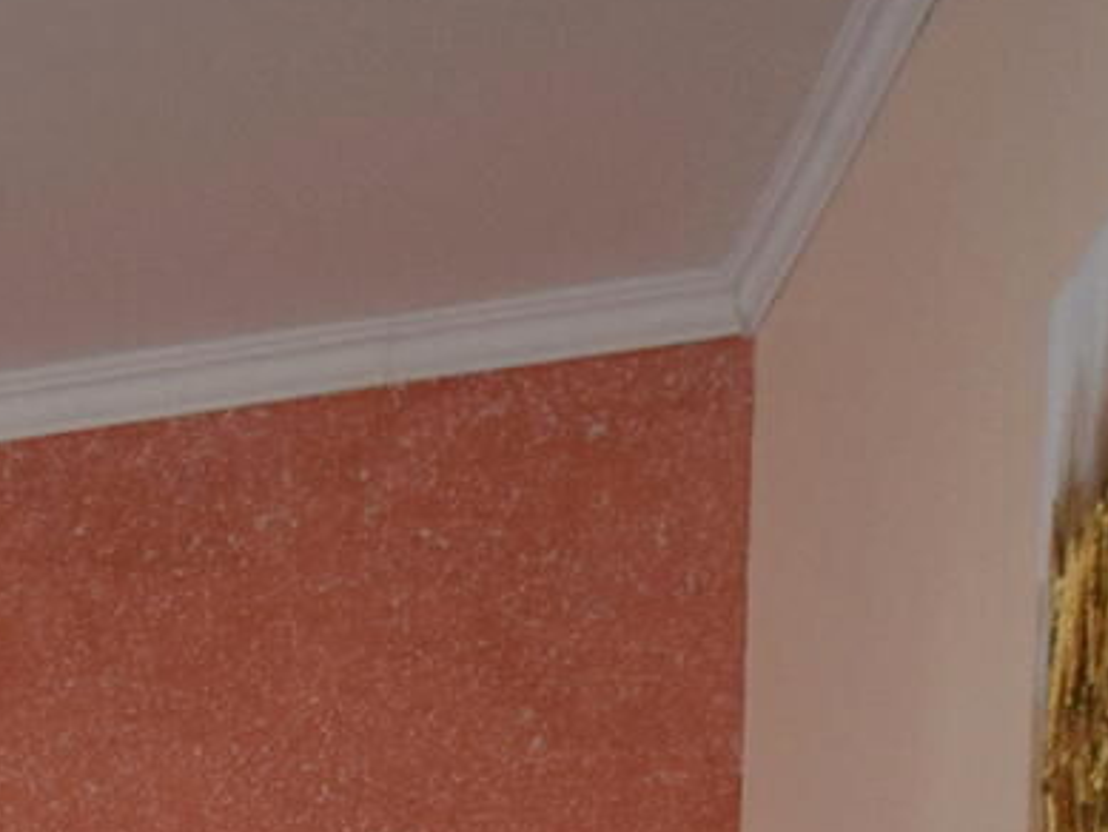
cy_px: 2009
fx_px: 2850
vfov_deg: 12.7
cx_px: -1003
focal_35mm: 89
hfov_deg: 17.1
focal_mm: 10
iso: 800
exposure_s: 1/80
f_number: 3.5
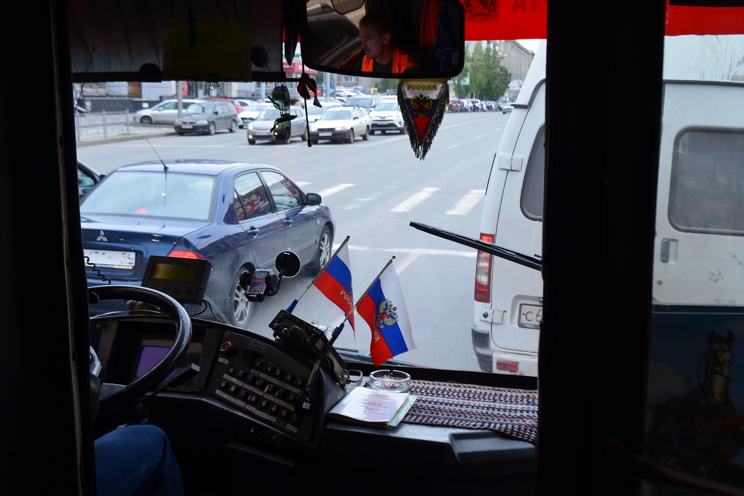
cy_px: 244
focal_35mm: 43
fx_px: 889
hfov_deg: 45.4
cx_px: 372
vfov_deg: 31.2
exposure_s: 1/60
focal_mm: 28
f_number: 10
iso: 280
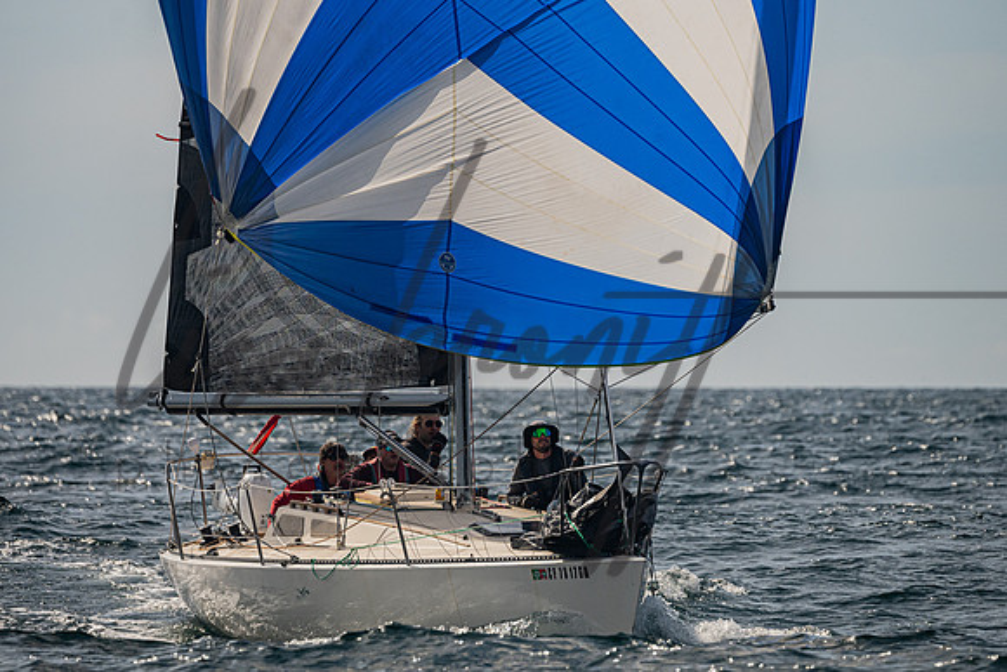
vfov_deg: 3.4
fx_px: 11387
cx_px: 501
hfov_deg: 5.1
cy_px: 216
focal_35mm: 407
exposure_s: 1/5000
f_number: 6.3
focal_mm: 300
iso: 320
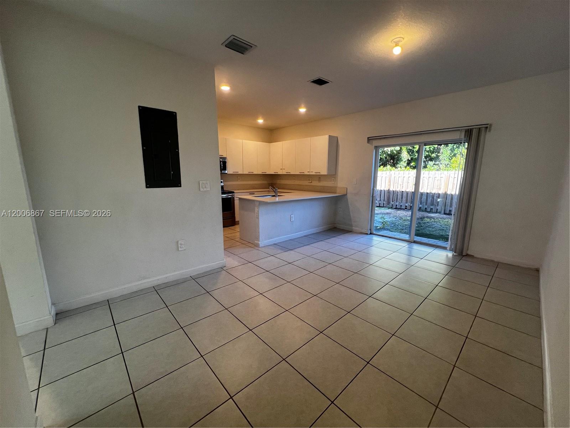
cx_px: 285
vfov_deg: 89.9
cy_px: 214
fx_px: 214
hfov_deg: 106.2
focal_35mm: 13
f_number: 1.8
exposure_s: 1/120
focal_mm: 1.57
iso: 160
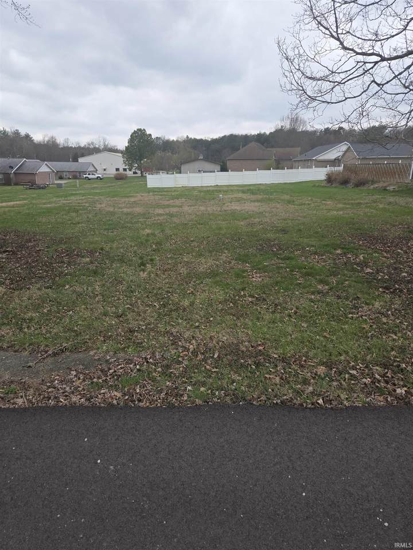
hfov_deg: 58.9
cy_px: 275
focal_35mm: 23
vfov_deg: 73.9
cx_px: 206
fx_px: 366
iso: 25
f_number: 1.8
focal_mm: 5.4
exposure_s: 1/583
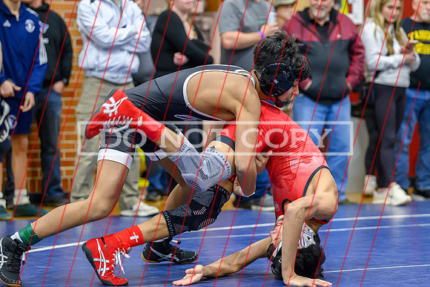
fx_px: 1455
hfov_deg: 16.8
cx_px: 243
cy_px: 106
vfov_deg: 11.3
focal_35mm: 122
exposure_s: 1/800
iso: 5000
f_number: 2.8
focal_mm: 93
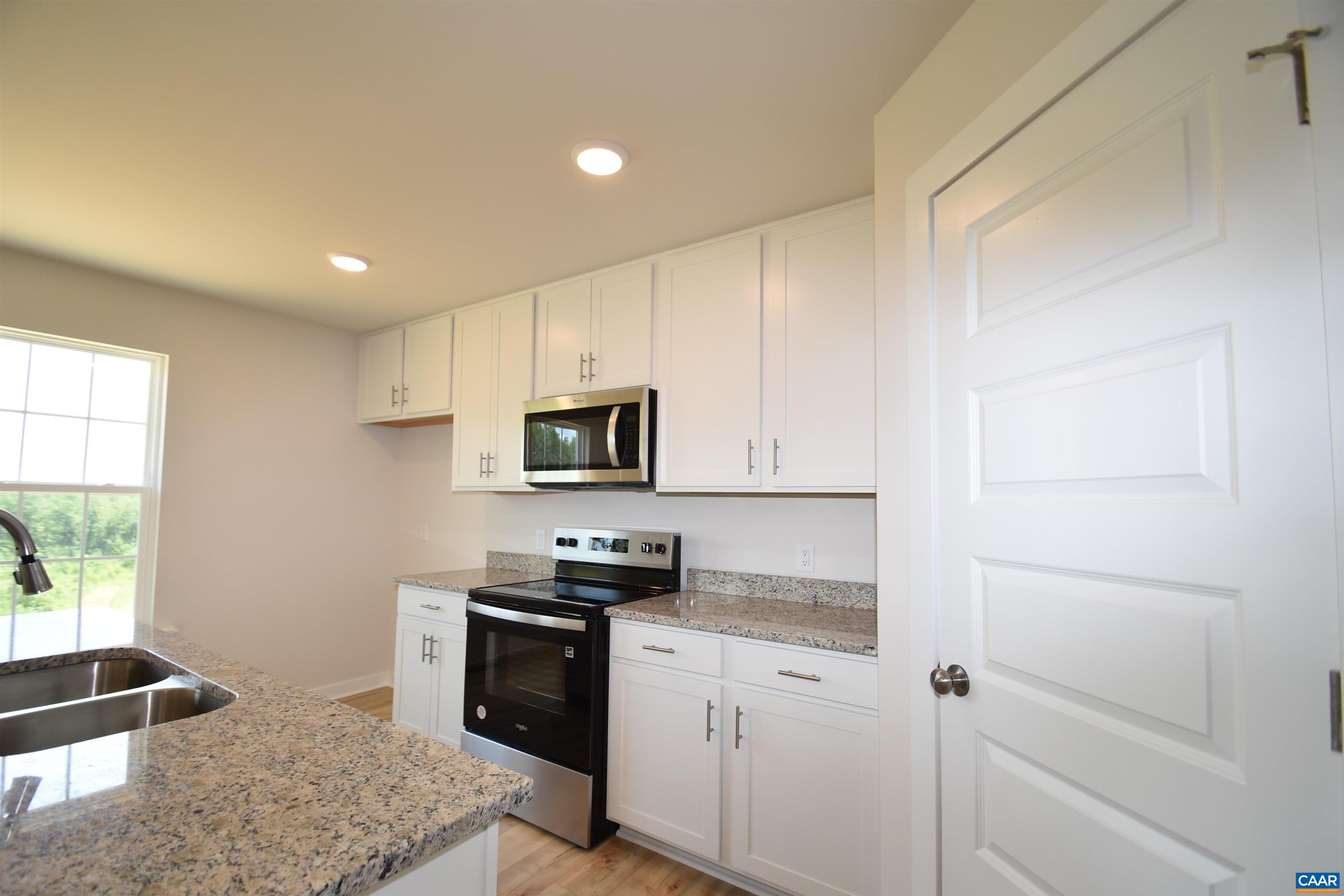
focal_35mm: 15
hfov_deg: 100.4
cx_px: 672
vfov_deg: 77.3
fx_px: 560
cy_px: 448
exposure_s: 1/80
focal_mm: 10
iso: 200
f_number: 4.5
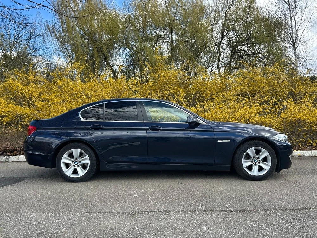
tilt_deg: +1.5
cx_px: 158
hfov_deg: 67.3
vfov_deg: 53.1
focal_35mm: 26
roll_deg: +2.0
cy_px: 119
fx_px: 238
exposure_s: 1/846
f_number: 1.5
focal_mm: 5.7
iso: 50
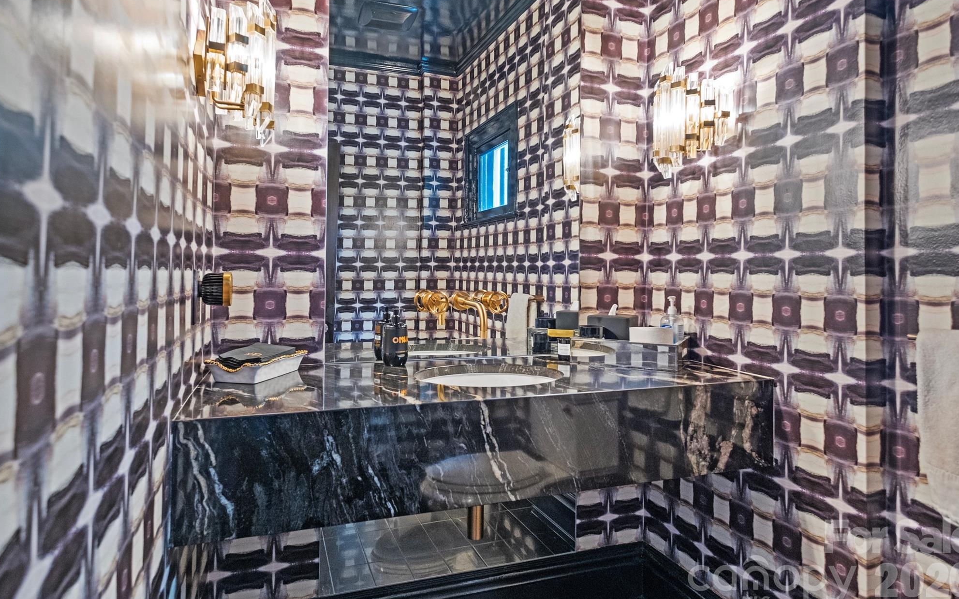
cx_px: 484
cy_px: 285
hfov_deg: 85.1
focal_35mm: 20
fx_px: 523
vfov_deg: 59.6
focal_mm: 12.6
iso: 800
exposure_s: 1/3
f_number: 4
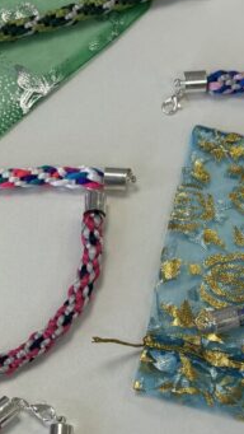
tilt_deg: -71.0
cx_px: -3
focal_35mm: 85
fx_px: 977
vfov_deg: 24.6
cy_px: 346
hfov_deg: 14.0
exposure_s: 1/190
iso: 40
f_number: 1.6
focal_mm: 5.96
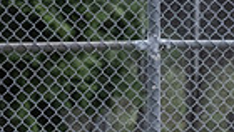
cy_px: 280
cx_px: 440
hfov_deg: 2.1
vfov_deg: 1.2
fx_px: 6433
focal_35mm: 1036
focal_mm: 115
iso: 1600
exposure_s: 1/1250
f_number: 2.8
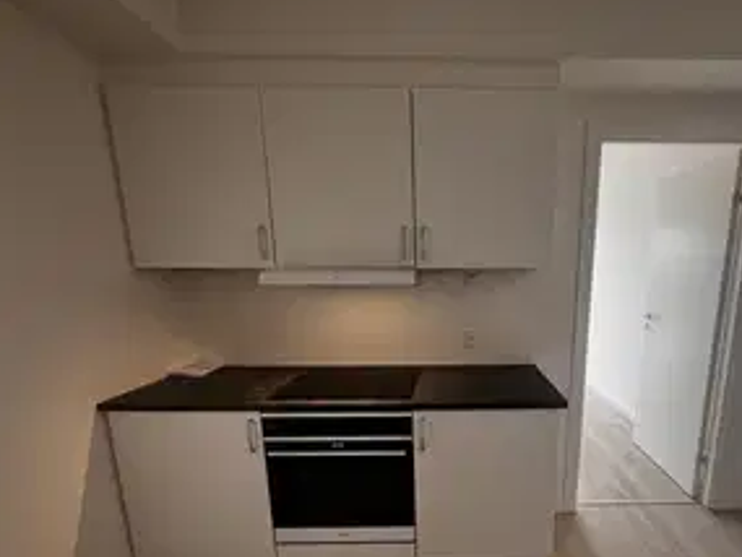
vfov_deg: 73.3
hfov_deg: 89.3
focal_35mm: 17
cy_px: 354
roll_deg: -0.1
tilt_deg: -12.6
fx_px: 365
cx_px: 460
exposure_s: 1/100
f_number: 1.8
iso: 64
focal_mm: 1.57
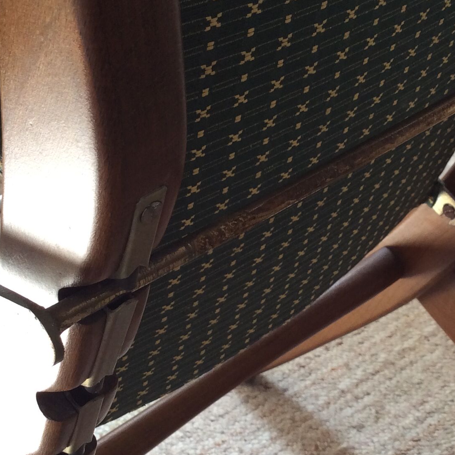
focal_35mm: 67
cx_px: 338
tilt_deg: -29.0
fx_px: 996
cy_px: 278
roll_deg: +8.3
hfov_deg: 25.4
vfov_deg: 25.7
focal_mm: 3.3
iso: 32
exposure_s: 1/33
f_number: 2.4
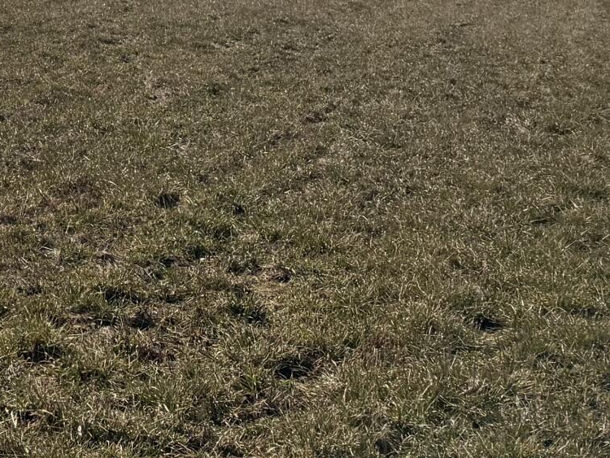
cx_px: -488
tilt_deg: +3.4
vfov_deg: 14.5
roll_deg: -1.2
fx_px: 1692
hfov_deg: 16.9
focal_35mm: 96
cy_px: -191
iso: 100
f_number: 1.78
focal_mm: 6.76
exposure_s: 1/10309
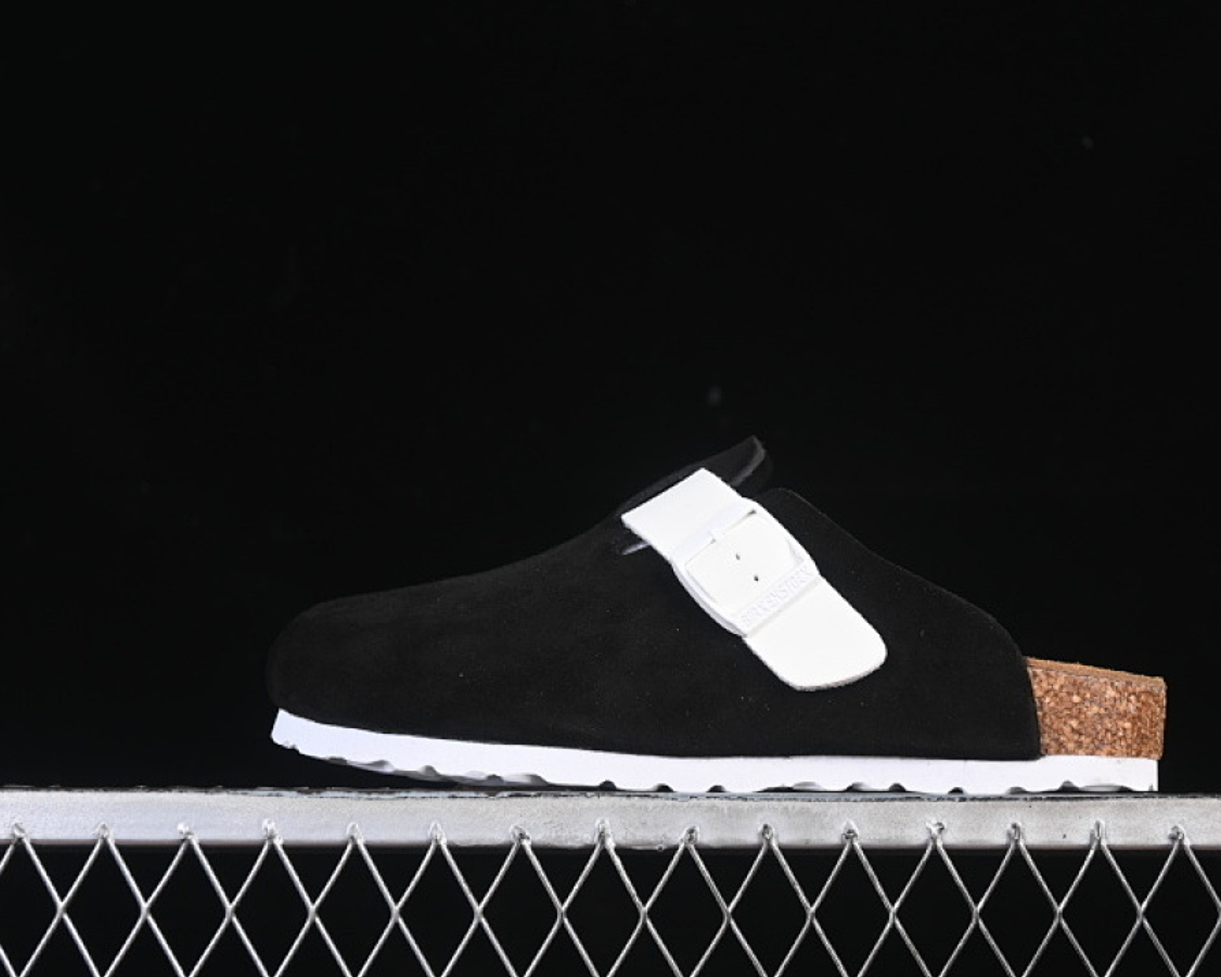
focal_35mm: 85
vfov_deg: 18.1
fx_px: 3071
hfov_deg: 22.5
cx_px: 710
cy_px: 489
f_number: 6.3
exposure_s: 1/60
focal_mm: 50
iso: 160
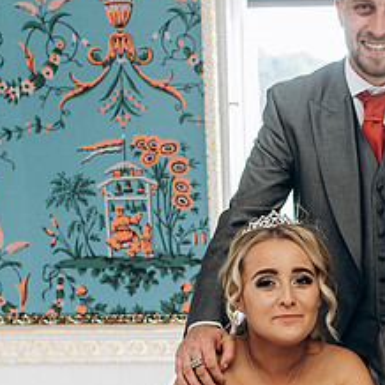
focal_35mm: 92
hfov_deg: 18.7
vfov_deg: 18.7
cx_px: 306
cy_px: 314
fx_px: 1158
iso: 125
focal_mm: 35
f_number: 2.5
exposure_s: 1/125
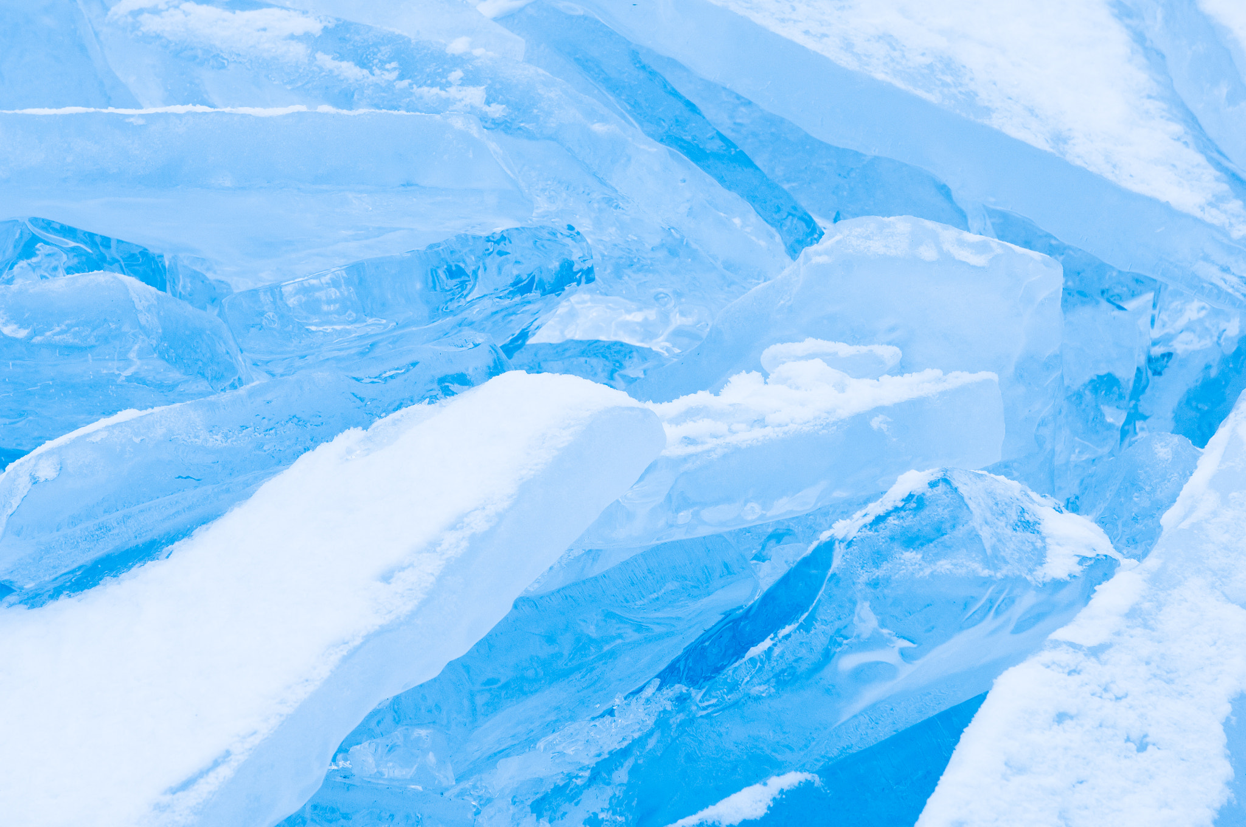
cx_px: 623
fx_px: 10370
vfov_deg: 4.6
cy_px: 414
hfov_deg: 6.9
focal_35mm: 300
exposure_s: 1/320
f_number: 7.1
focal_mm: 200
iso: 320
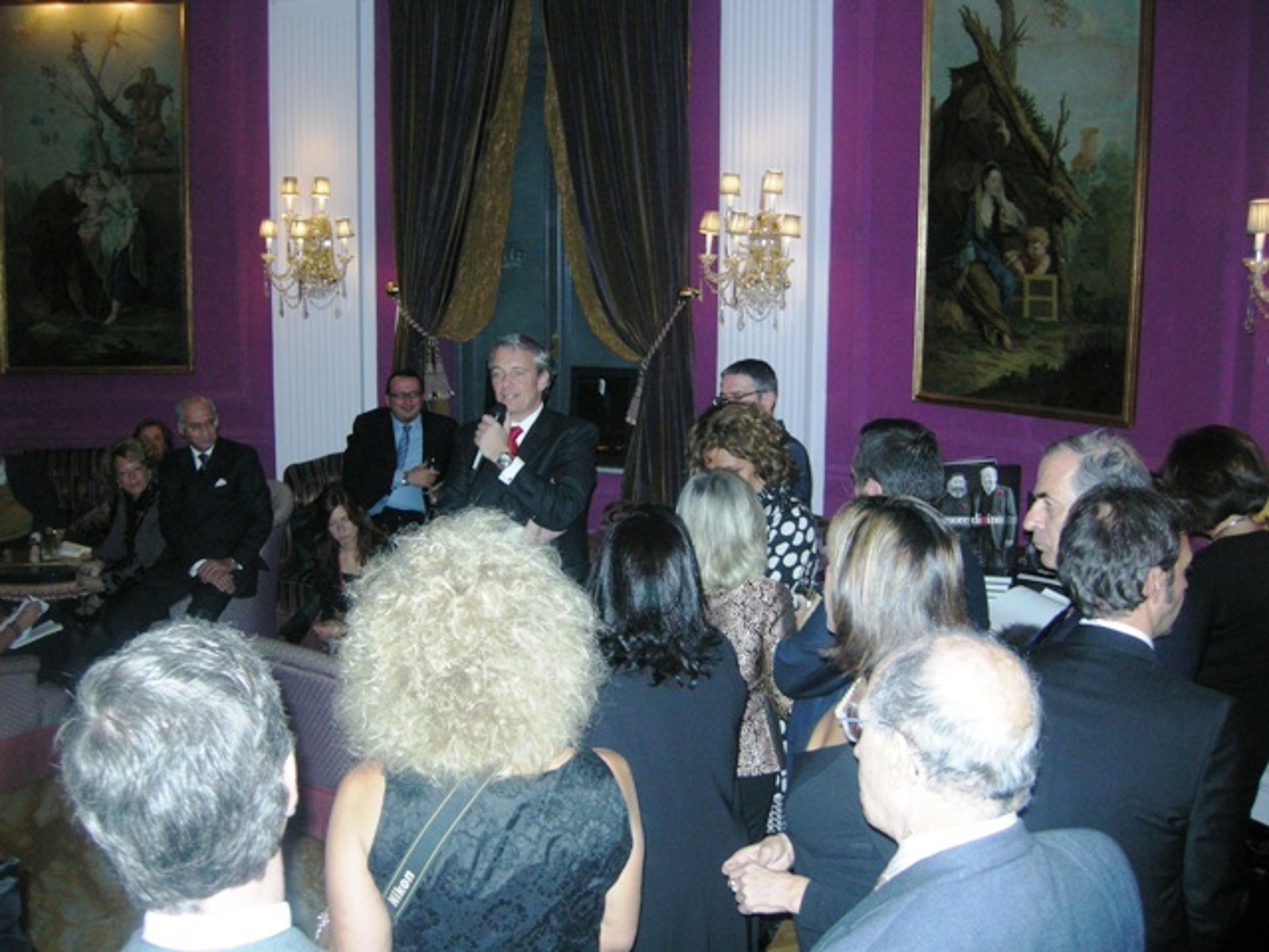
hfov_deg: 51.4
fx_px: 1320
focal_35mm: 36
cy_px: 476
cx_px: 634
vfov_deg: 39.7
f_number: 2.7
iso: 328
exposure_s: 1/60
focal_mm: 7.5
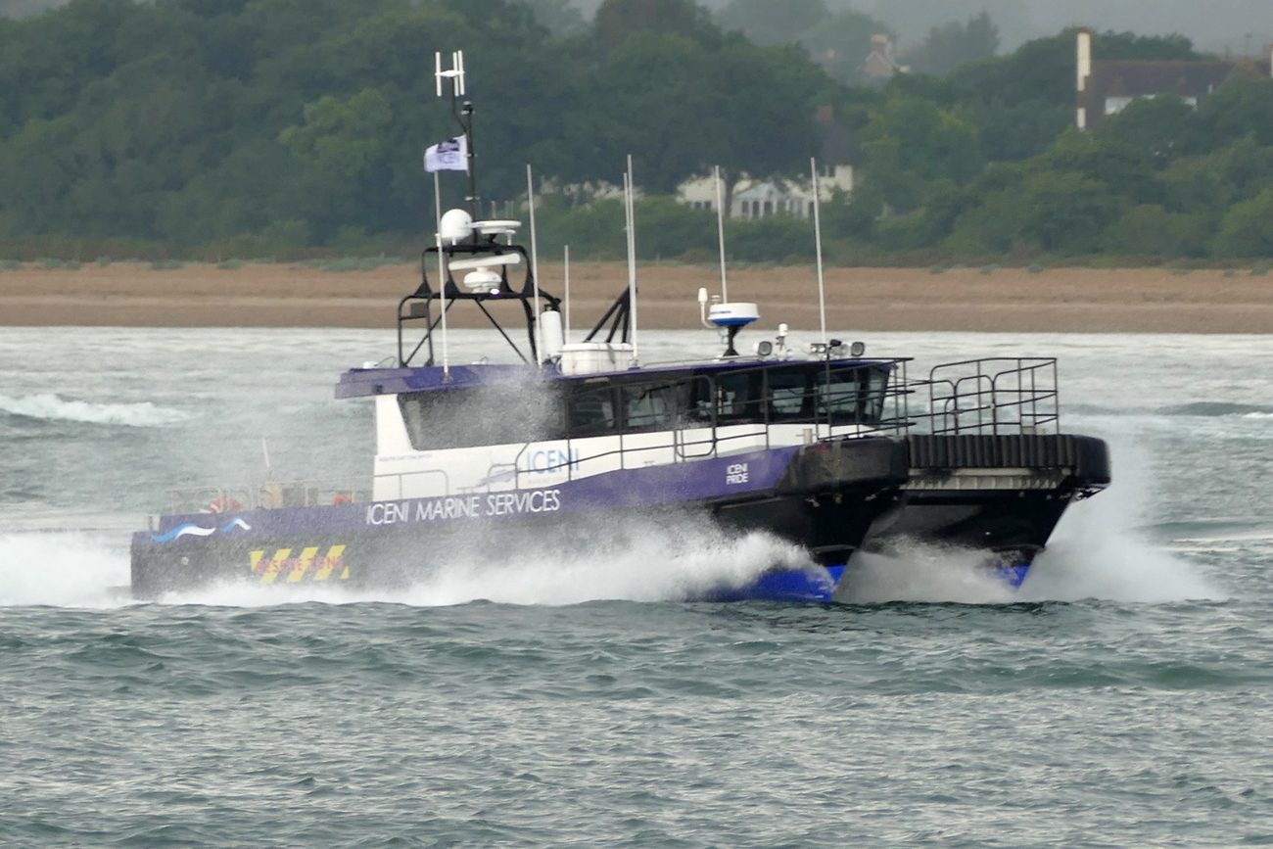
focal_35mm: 983
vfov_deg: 1.4
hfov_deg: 2.1
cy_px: 424
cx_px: 636
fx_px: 34761
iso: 125
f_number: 4
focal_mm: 146
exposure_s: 1/125
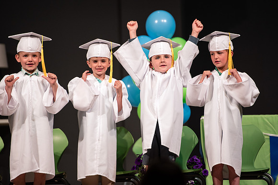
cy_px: 82
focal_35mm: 224
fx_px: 1727
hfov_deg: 9.2
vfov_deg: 6.1
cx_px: 155
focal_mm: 200
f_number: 2.8
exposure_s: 1/400
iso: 500
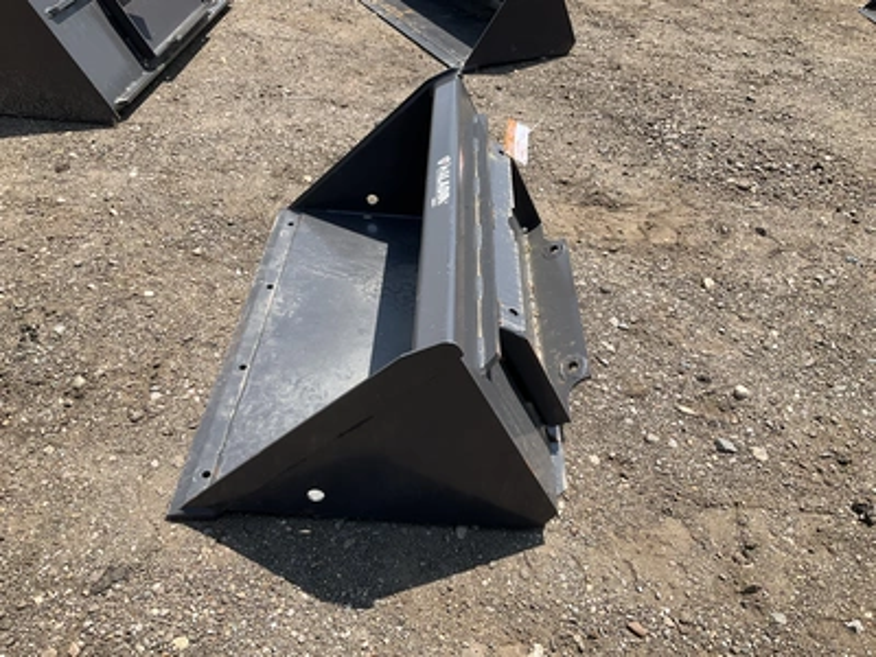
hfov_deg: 61.7
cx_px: 438
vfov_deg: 48.2
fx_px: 734
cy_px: 328
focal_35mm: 29
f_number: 1.8
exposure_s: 1/1195
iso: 25
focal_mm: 3
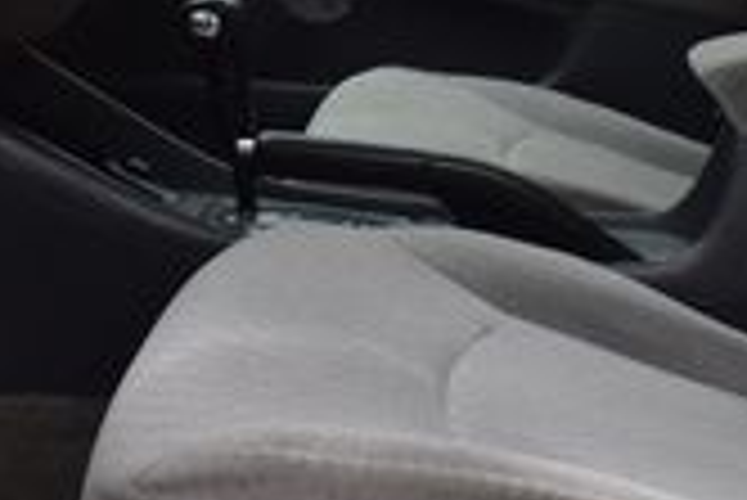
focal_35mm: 104
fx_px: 2160
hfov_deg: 19.6
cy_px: 18
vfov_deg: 13.0
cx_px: 414
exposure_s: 1/160
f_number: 9
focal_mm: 18
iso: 400
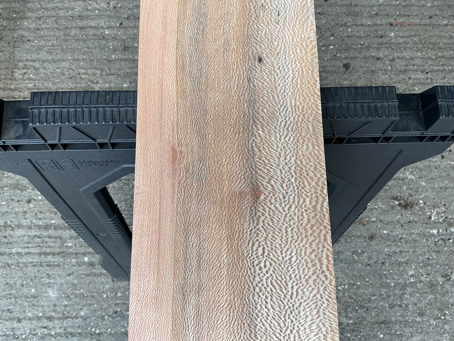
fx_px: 380
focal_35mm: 29
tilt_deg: -77.5
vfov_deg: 48.2
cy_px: 170
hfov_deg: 61.7
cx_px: 227
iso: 25
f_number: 1.8
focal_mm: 3
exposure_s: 1/100
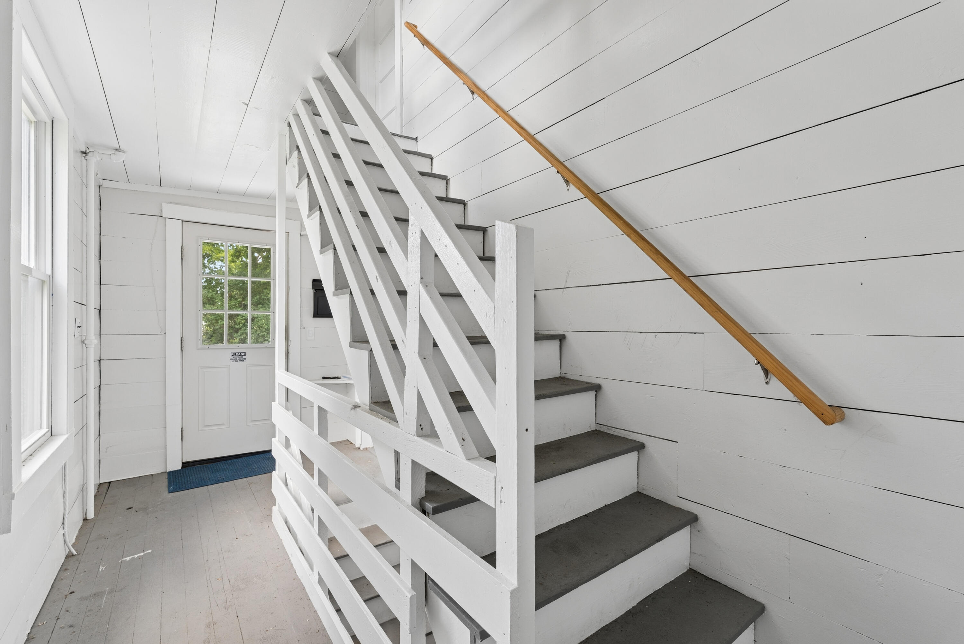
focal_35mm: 16
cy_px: 322
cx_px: 482
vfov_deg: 73.8
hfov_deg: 96.7
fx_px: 429
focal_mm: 16
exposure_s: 1/13
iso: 320
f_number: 7.1
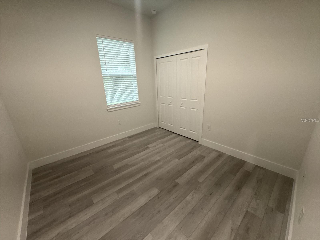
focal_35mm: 14
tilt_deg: -17.3
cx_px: 160
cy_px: 120
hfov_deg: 102.1
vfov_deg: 85.7
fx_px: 129
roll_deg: +2.1
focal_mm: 2.22
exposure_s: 1/80
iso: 320
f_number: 2.2
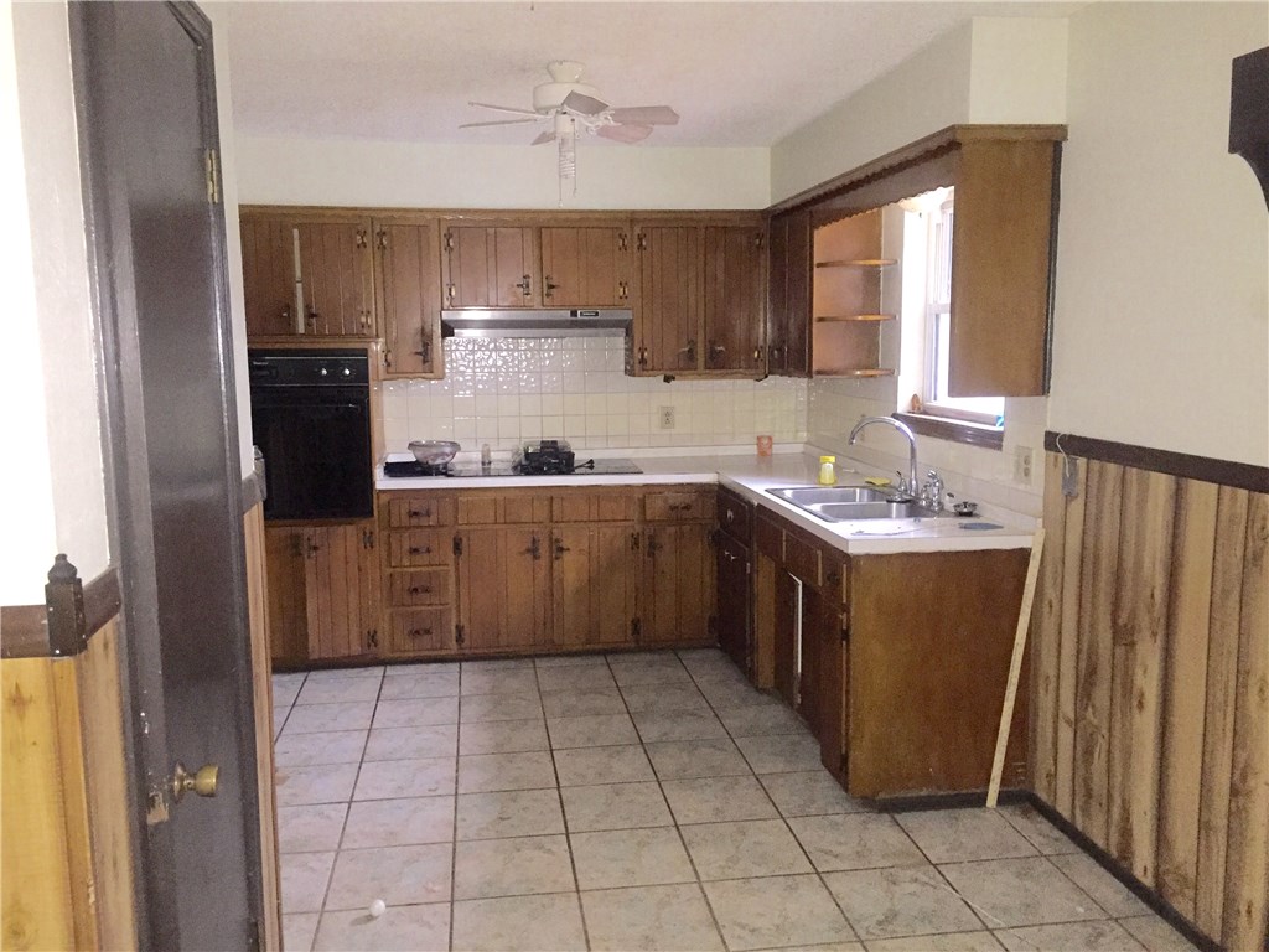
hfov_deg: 61.7
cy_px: 476
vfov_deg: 48.2
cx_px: 634
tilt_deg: -6.0
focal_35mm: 29
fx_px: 1063
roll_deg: -0.5
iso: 500
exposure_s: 1/16
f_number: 2.2
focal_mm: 4.15
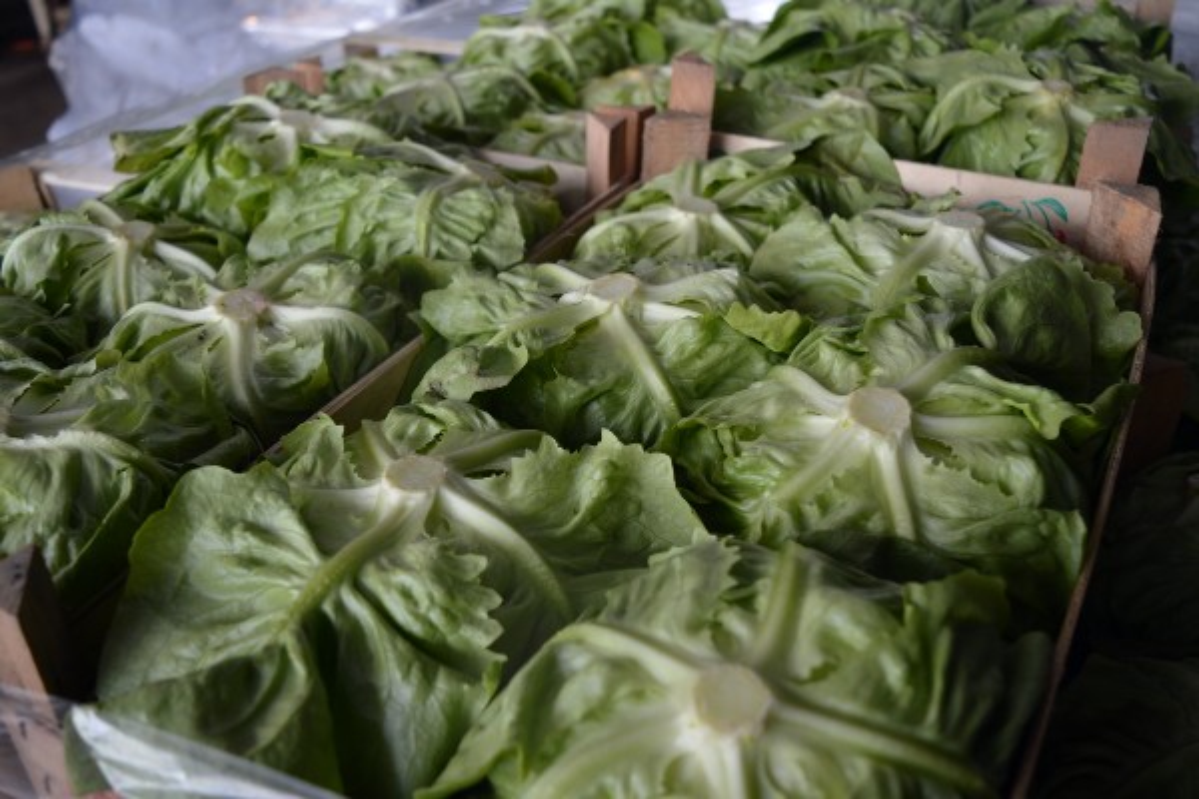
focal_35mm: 33
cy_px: 400
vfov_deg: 40.0
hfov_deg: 57.2
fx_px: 1099
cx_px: 600
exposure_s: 1/80
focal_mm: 22
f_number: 4.5
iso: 400
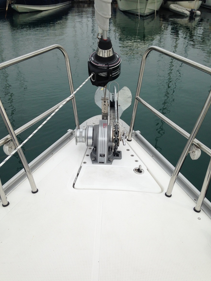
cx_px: 104
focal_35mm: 34
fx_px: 276
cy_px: 144
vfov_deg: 53.9
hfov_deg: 41.8
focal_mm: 4.12
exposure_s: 1/1642
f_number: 2.4
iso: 50
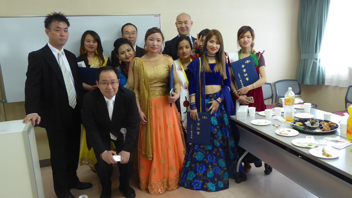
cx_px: 181
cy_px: 105
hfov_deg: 61.0
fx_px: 299
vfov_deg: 36.7
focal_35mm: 32
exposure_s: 1/60
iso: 200
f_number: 3.3
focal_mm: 4.3
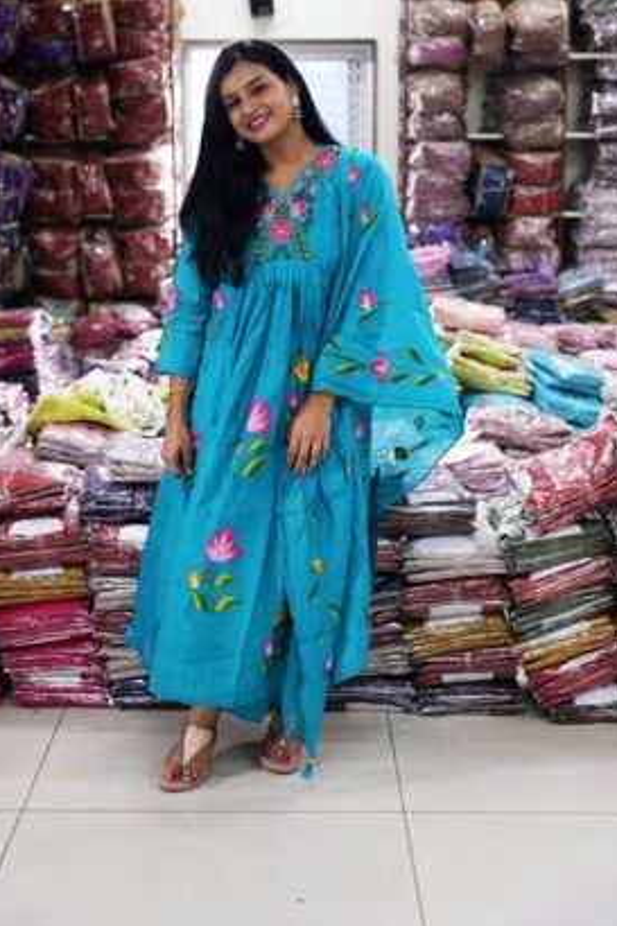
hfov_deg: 23.9
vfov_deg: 35.3
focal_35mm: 57
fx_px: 1455
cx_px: 283
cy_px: 434
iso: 640
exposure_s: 1/100
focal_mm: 51.5
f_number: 3.2
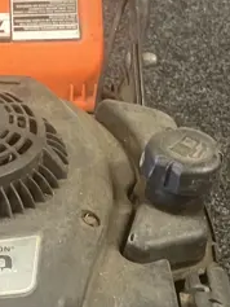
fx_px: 1071
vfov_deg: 16.2
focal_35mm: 121
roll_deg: -0.8
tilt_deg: -37.4
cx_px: 5
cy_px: 236
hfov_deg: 12.1
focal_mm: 3.99
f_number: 1.8
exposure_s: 1/33
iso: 250
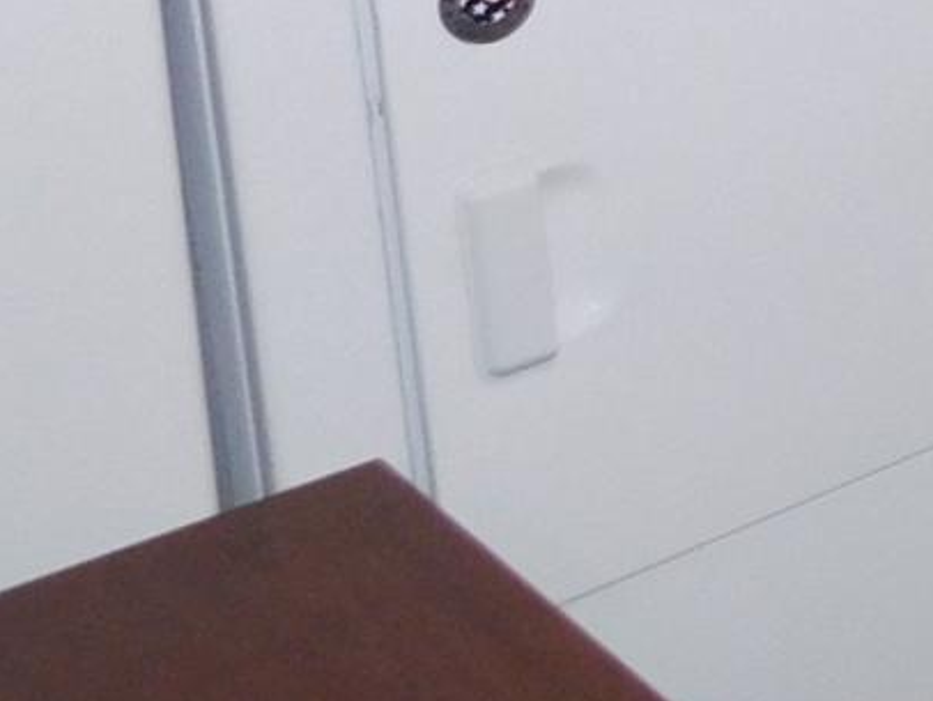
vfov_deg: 11.7
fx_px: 3128
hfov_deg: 12.7
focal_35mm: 116
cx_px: 2312
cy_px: -632
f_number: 3
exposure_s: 1/30
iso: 200
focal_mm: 4
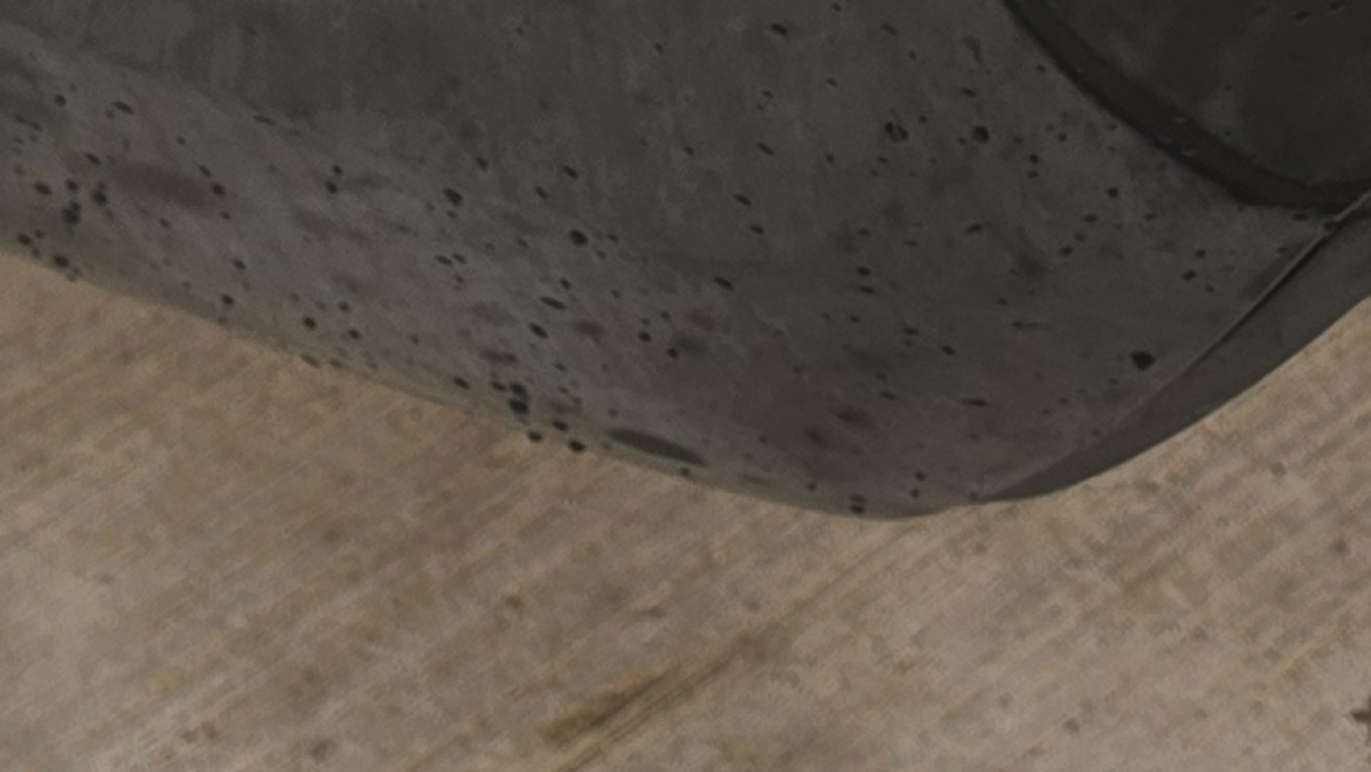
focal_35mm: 152
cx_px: 747
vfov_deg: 6.9
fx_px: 5527
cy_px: -1875
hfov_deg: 14.1
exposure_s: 1/359
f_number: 1.4
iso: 25
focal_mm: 6.5
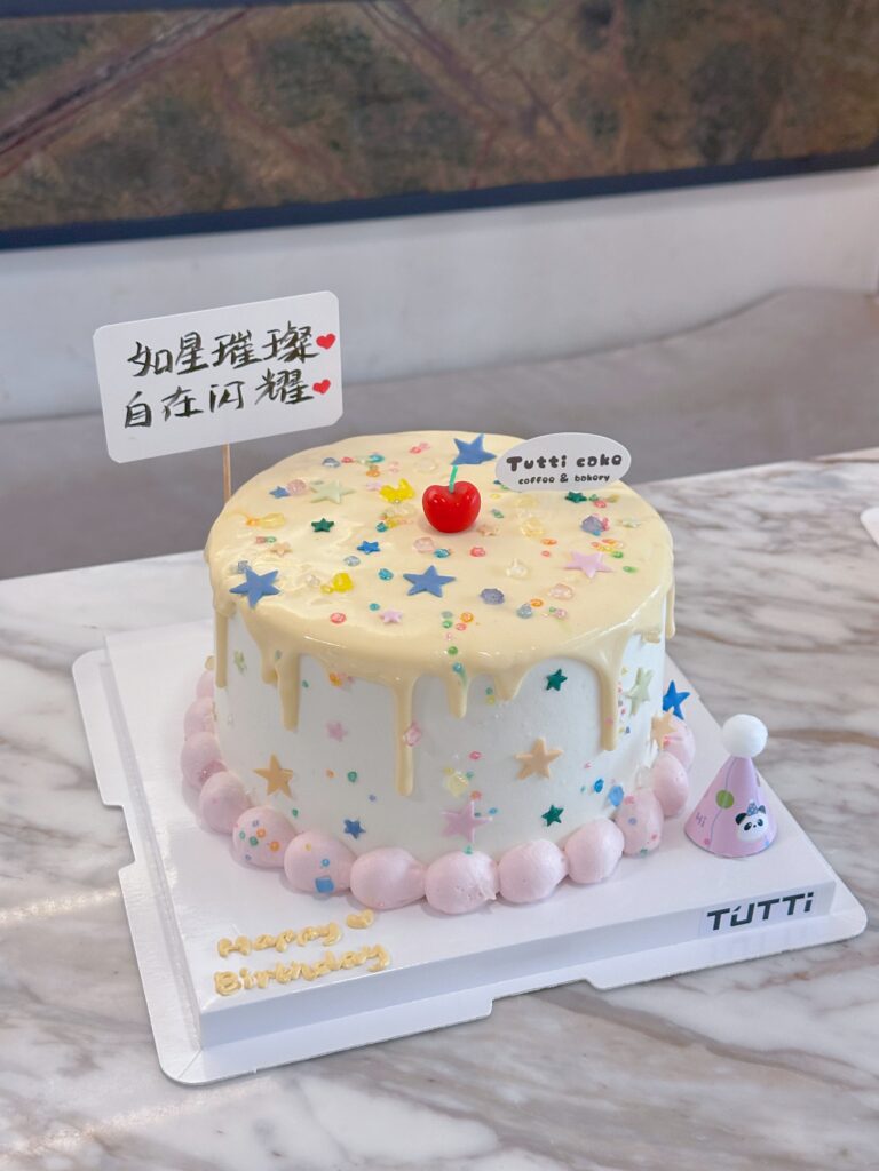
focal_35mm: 48
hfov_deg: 30.3
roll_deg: -2.7
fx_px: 1625
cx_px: 440
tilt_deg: -31.5
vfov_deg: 39.7
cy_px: 586
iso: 125
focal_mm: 6.86
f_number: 1.78
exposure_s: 1/50
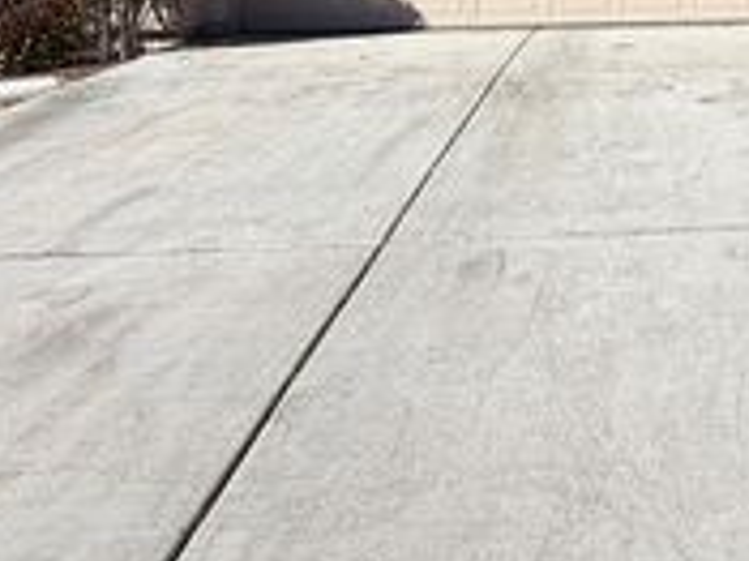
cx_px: 745
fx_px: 865
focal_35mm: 40
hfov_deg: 41.0
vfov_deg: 29.3
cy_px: -161
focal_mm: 2.22
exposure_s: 1/1017
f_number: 2.2
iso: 20
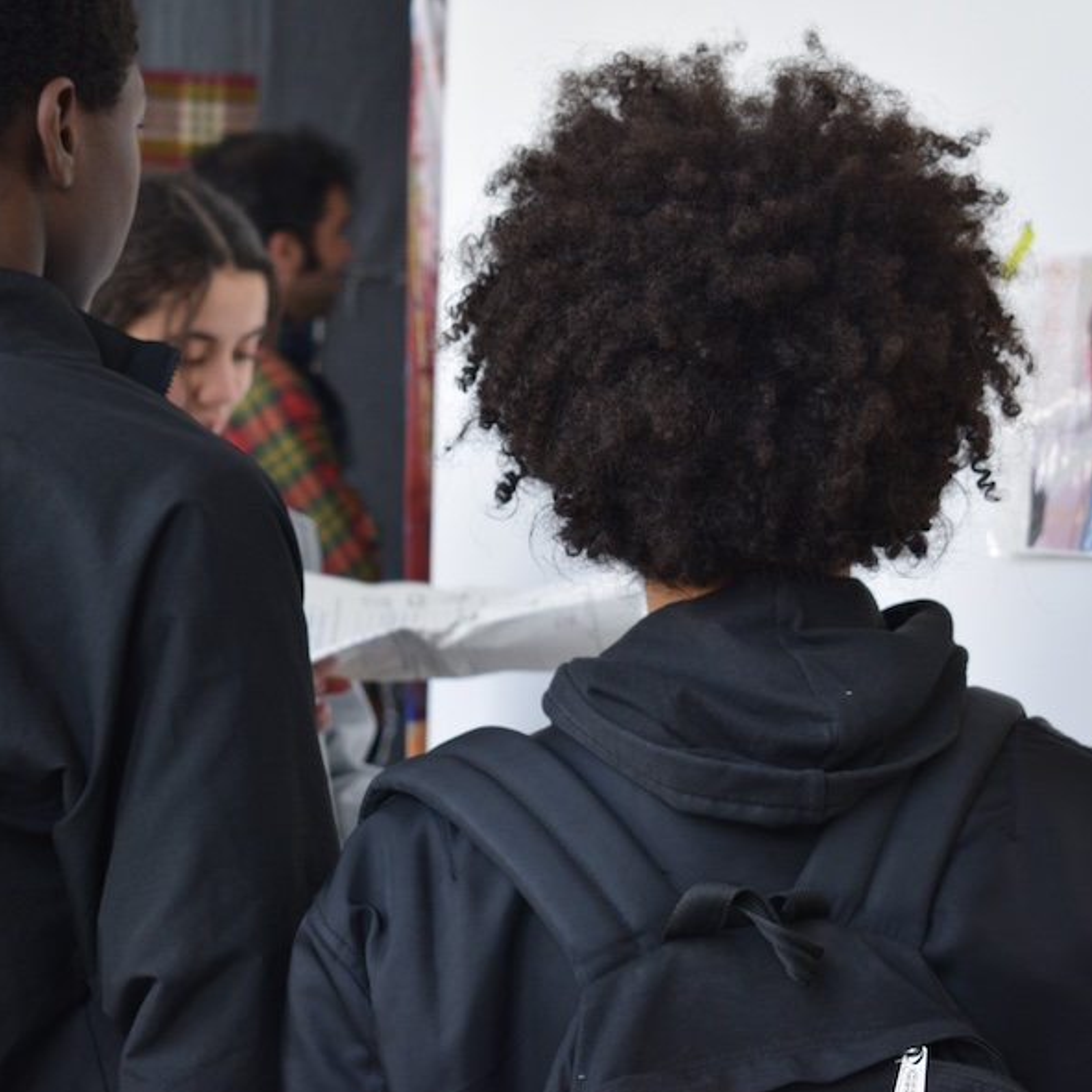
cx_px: 410
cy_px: 479
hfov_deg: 16.4
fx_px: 3783
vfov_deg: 16.4
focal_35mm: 106
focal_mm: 48
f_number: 5.3
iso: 400
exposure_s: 1/100
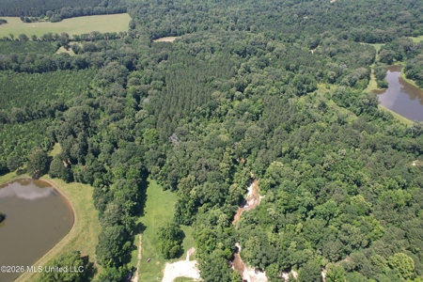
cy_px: 141
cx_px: 212
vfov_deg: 57.2
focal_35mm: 22
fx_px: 258
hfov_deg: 78.6
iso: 100
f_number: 2.8
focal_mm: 8.38
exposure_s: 1/800
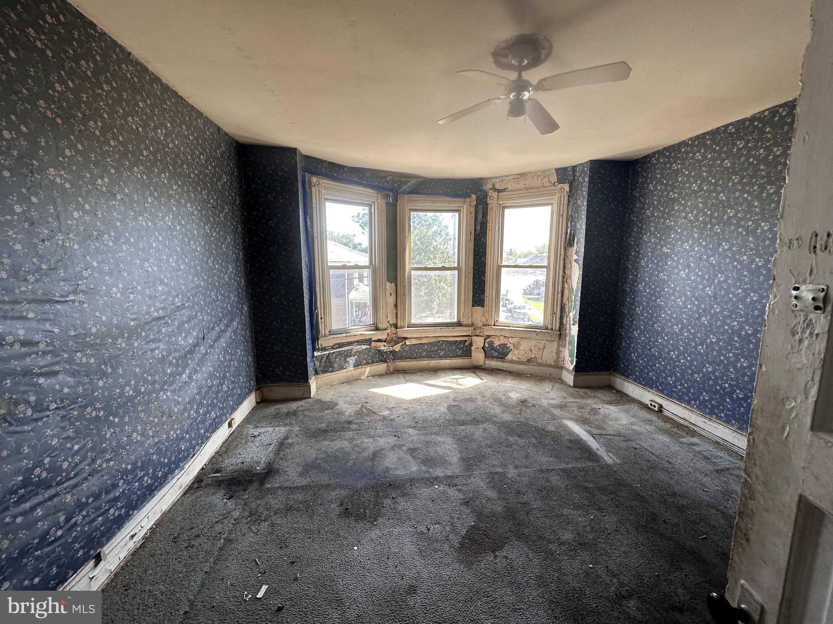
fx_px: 337
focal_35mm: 14
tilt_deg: -9.5
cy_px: 312
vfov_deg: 85.7
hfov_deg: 102.1
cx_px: 416
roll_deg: +0.1
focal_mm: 2.2
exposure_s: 1/99
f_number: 2.2
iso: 50
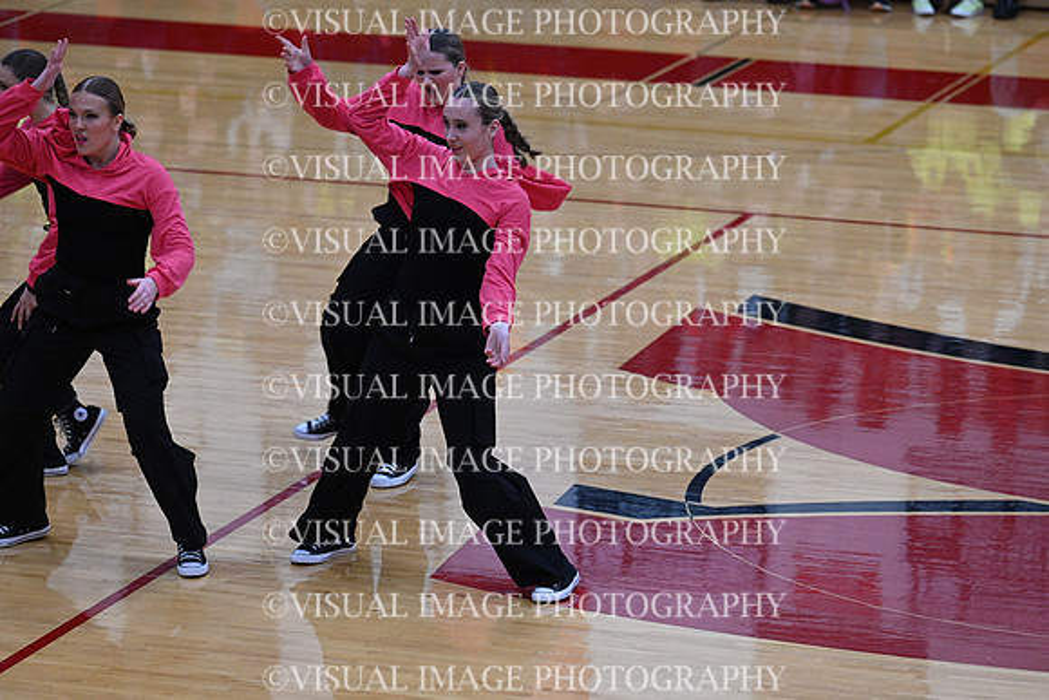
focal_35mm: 180
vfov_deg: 7.6
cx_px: 524
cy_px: 350
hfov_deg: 11.4
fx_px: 5246
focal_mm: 180
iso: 4000
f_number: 4
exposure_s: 1/400
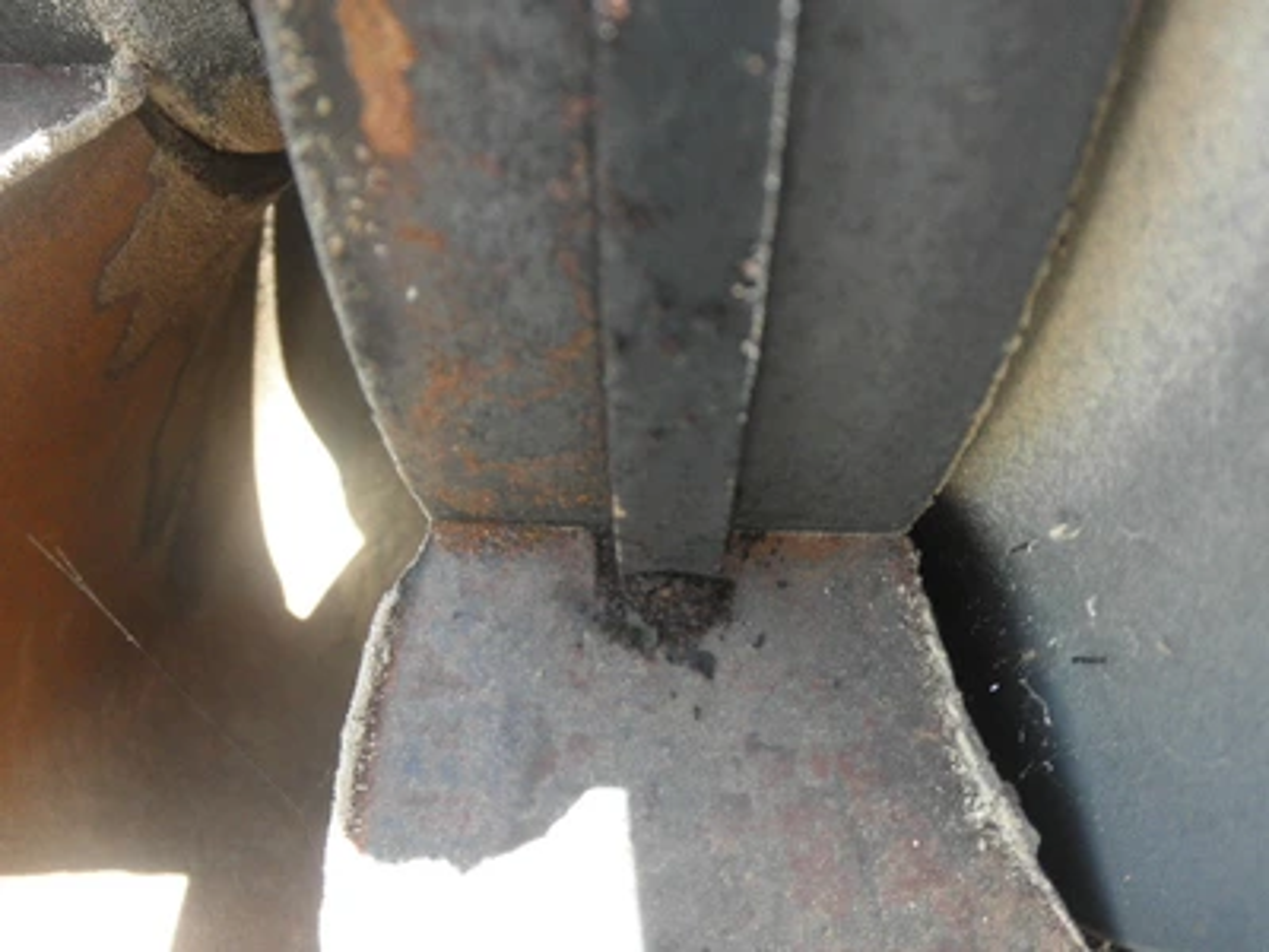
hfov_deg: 63.4
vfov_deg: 49.7
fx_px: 1026
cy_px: 476
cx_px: 634
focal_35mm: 28
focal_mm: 5
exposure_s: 1/40
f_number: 3
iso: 64
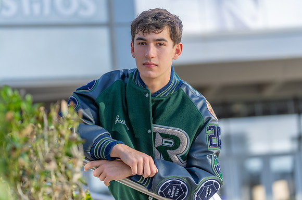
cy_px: 89
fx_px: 931
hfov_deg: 18.4
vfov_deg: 12.3
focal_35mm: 111
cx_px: 146
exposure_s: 1/500
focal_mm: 98
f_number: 2.8
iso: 200
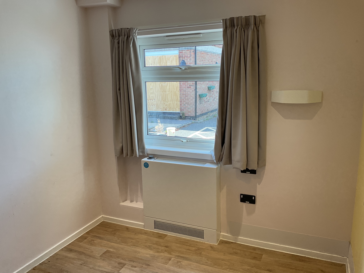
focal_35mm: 29
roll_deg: +1.3
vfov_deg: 48.2
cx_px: 182
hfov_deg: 61.7
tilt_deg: -11.4
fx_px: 305
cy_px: 136
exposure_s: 1/100
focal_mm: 3
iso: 32
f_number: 1.8
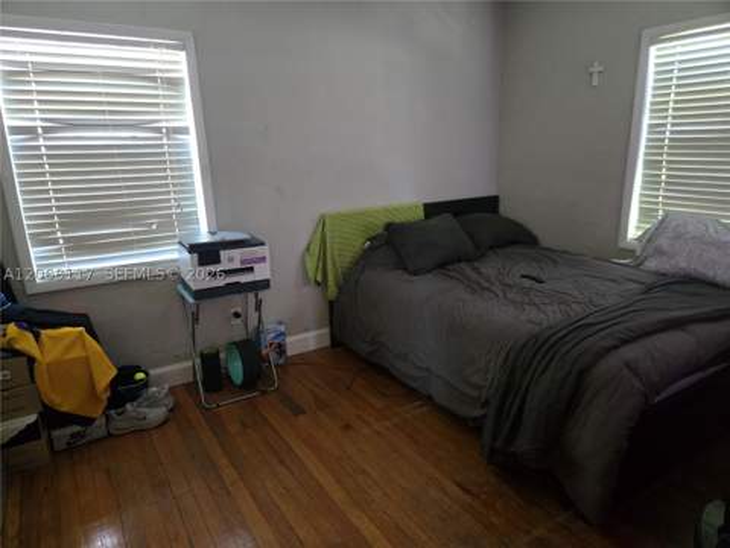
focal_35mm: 23
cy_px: 274
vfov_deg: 58.9
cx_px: 365
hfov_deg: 73.9
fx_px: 485
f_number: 1.8
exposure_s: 1/60
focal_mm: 5.4
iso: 1600
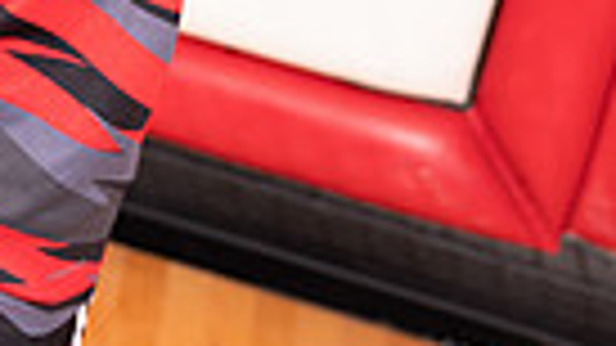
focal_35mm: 117
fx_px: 1911
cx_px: 108
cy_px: -553
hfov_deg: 18.1
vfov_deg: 9.1
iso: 1000
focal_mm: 34
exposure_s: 1/250
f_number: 4
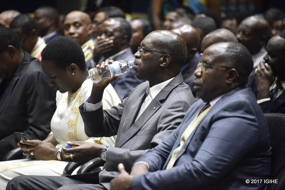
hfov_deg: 6.9
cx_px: 142
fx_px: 2376
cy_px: 95
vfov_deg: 4.6
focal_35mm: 300
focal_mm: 300
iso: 2500
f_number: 5.6
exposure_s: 1/100
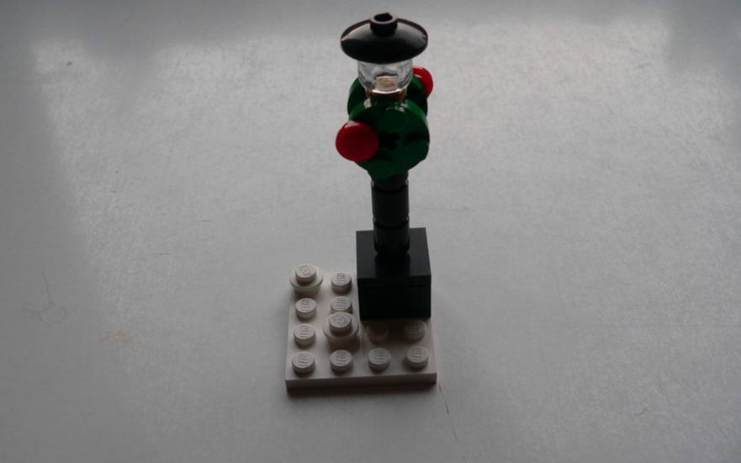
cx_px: 373
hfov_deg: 50.4
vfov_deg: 32.7
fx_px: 787
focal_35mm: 39
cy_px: 229
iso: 150
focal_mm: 6
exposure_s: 1/60
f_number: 2.8
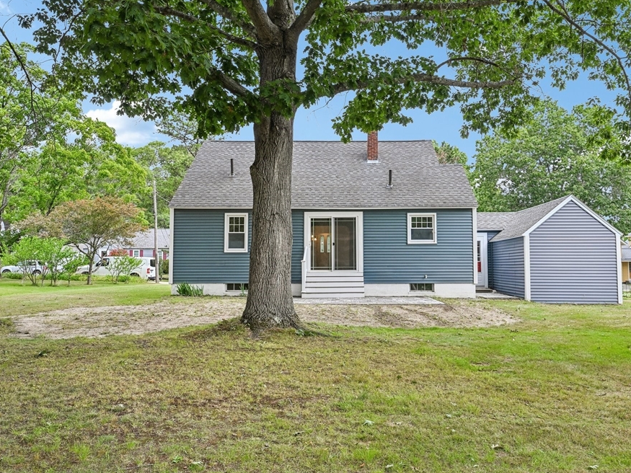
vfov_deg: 51.3
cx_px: 345
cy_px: 238
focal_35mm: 27
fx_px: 492
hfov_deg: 65.2
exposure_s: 1/160
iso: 400
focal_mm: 24
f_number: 8
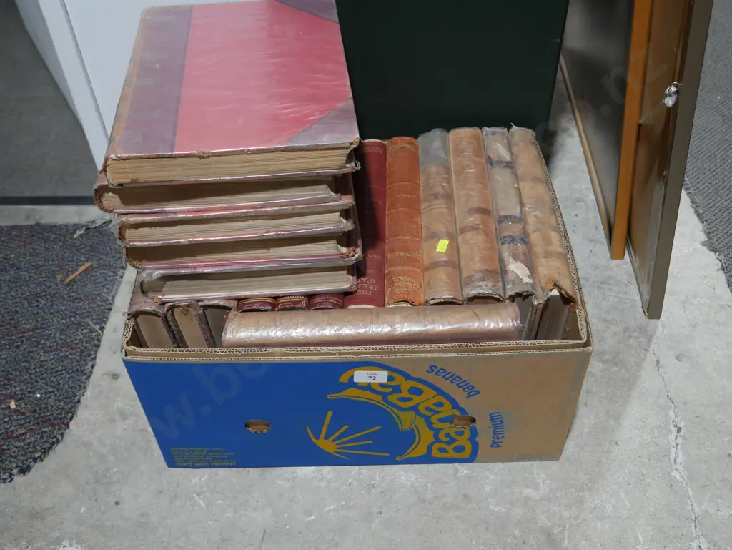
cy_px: 275
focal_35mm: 34
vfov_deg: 41.8
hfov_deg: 53.9
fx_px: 719
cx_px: 366
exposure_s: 1/60
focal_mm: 17
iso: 320
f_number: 4
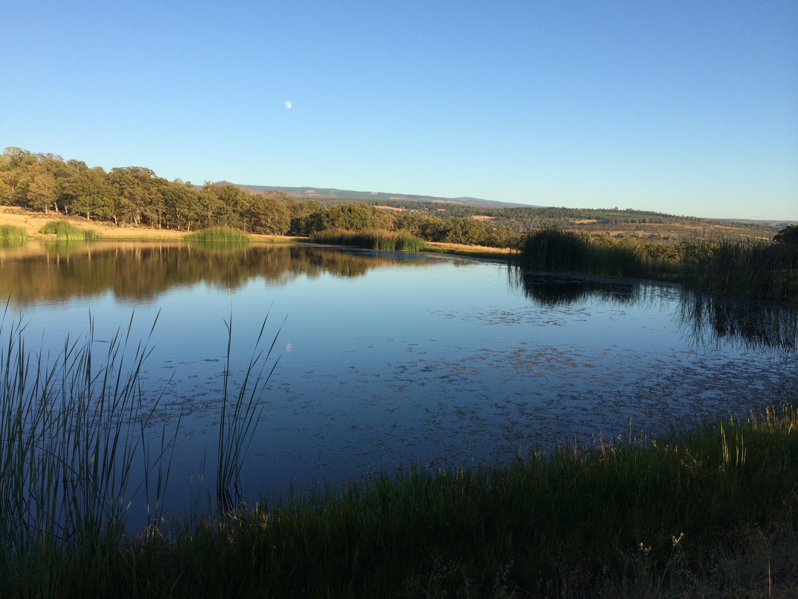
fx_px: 692
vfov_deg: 46.8
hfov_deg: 60.0
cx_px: 399
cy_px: 300
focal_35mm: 30
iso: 32
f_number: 2.2
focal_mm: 4.12
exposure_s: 1/977
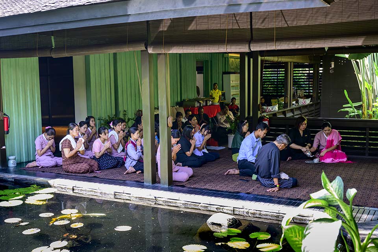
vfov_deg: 31.9
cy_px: 126
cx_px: 189
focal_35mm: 42
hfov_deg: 46.4
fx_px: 441
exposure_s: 1/250
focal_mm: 42
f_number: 4.5
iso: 2000
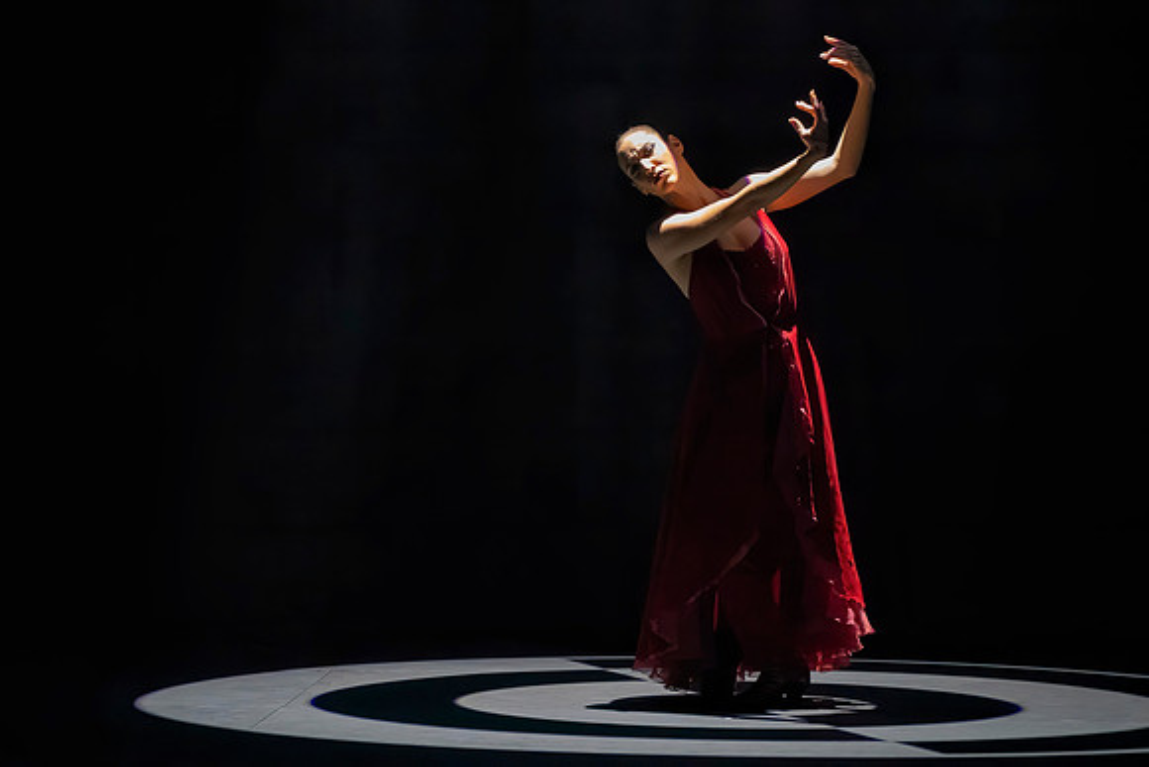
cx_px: 492
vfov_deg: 3.0
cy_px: 328
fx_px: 14608
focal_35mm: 458
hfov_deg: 4.5
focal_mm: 400
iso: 25600
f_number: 5.6
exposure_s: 1/250
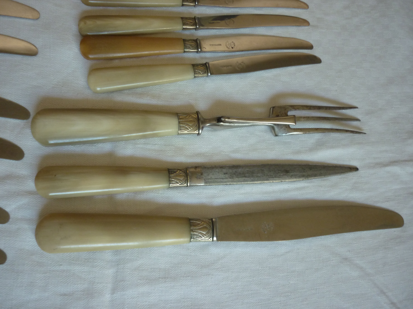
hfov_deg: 55.4
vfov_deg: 42.9
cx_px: 206
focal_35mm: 33
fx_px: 394
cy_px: 154
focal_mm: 5.5
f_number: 2.8
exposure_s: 1/30
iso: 200
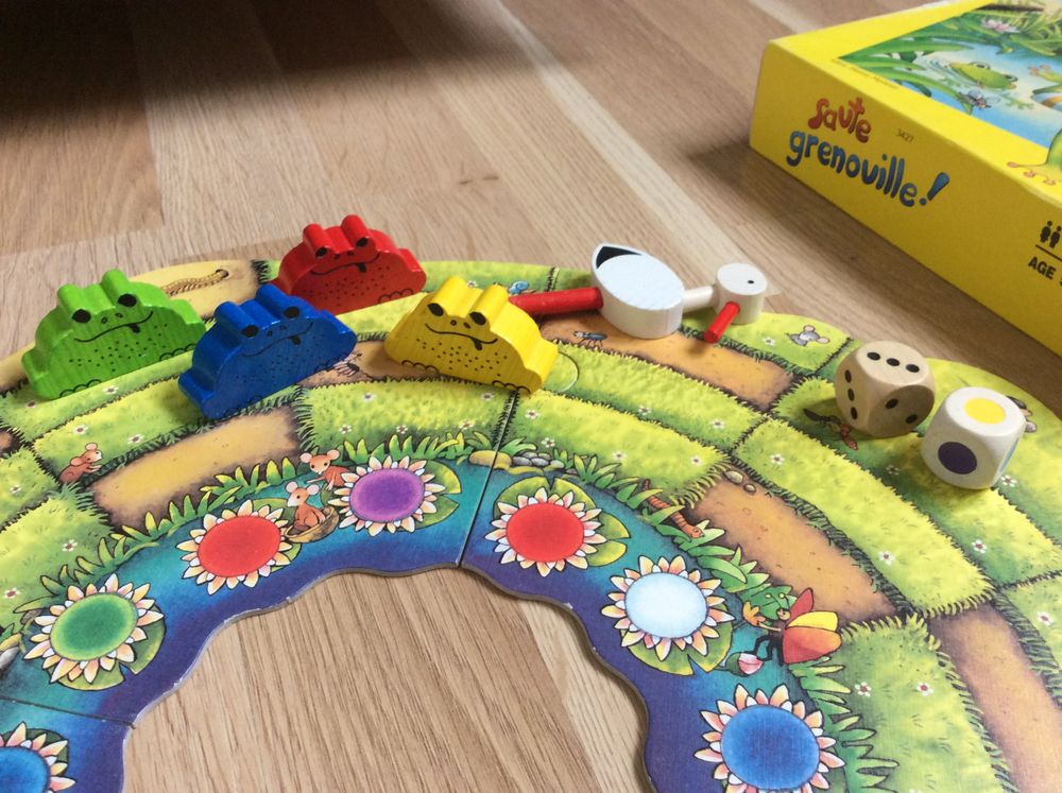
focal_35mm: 32
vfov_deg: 44.1
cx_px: 531
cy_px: 396
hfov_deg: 56.9
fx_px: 980
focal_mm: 3.3
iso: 100
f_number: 2.4
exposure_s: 1/25
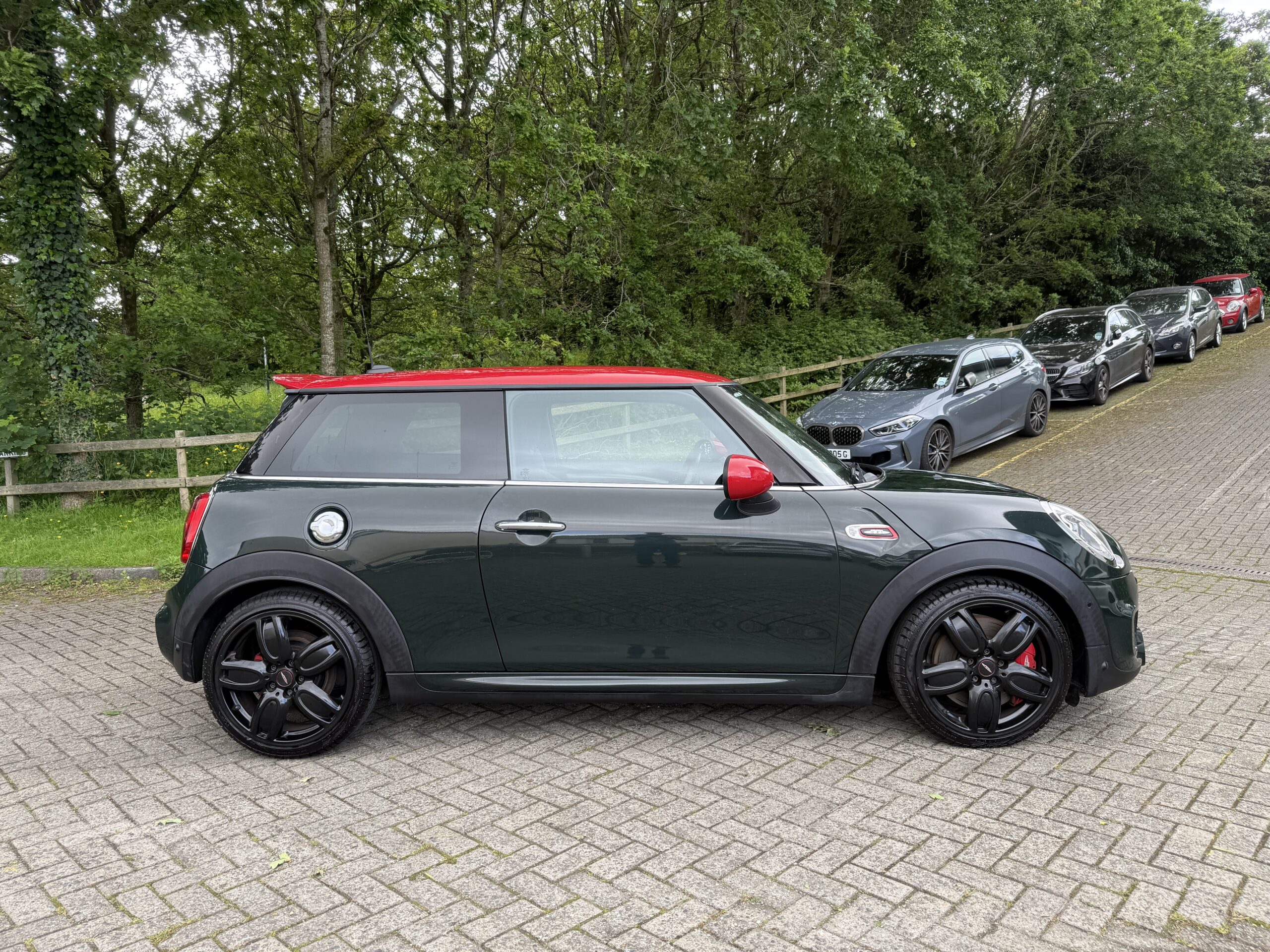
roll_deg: +1.5
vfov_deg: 56.8
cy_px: 476
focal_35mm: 24
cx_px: 635
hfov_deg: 71.6
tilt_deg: -4.5
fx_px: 881
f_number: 1.78
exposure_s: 1/254
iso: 100
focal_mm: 6.76
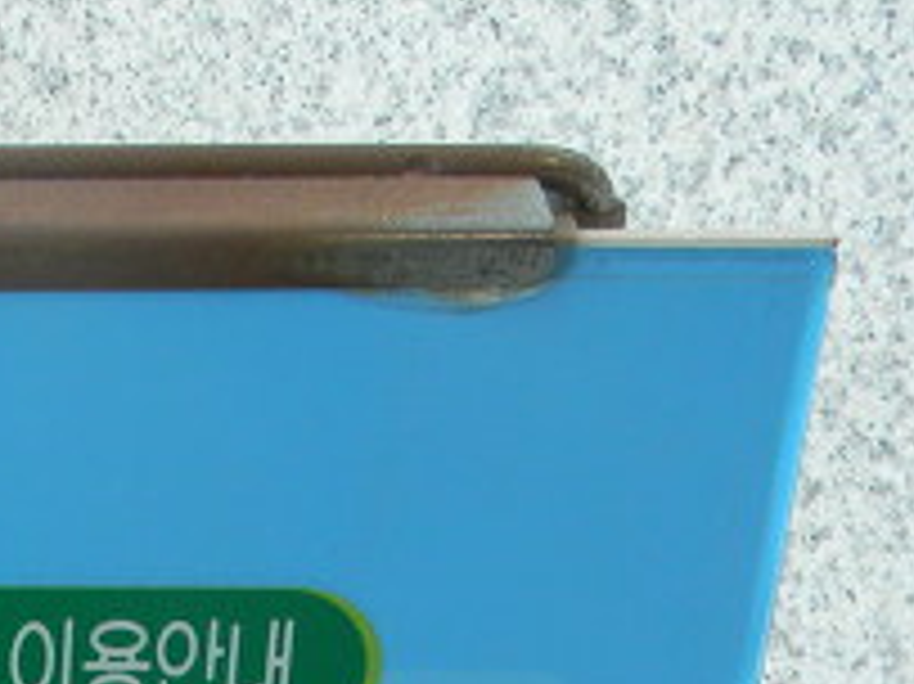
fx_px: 3272
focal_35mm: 124
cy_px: 988
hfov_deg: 15.3
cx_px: -212
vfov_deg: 11.5
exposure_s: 1/32.1
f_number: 3.7
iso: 80
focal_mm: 6.4
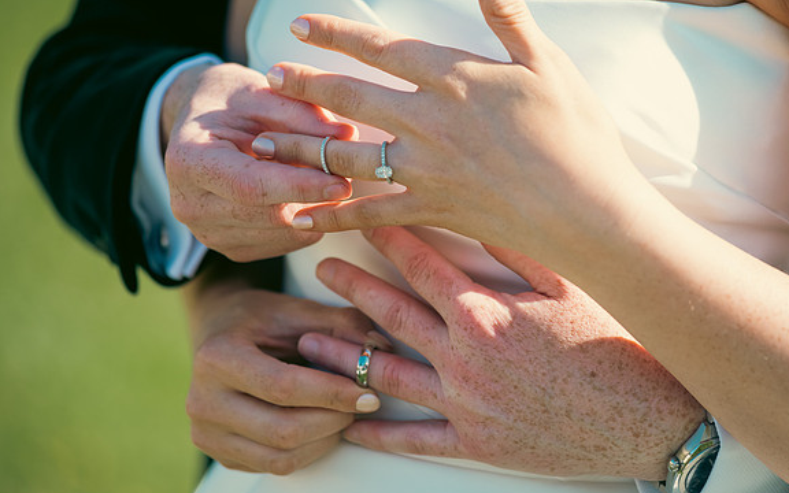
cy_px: 264
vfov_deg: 6.9
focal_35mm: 190
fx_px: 4086
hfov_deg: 11.0
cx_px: 396
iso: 200
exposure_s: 1/800
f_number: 3.5
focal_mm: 185
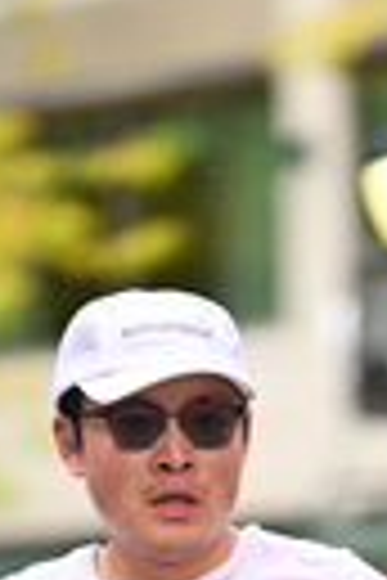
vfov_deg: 2.9
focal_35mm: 705
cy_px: 1187
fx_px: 11367
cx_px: 335
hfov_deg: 2.0
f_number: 2.8
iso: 1250
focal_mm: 165
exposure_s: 1/1250
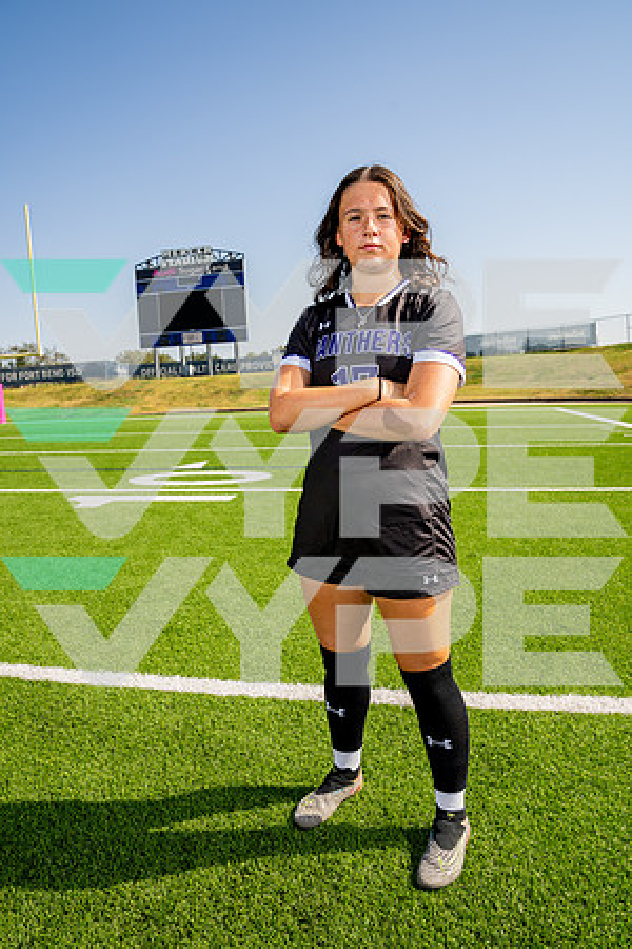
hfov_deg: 53.1
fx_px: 632
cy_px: 474
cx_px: 316
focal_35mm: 24
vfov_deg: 73.7
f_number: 7.1
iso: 50
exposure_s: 1/125
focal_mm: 24
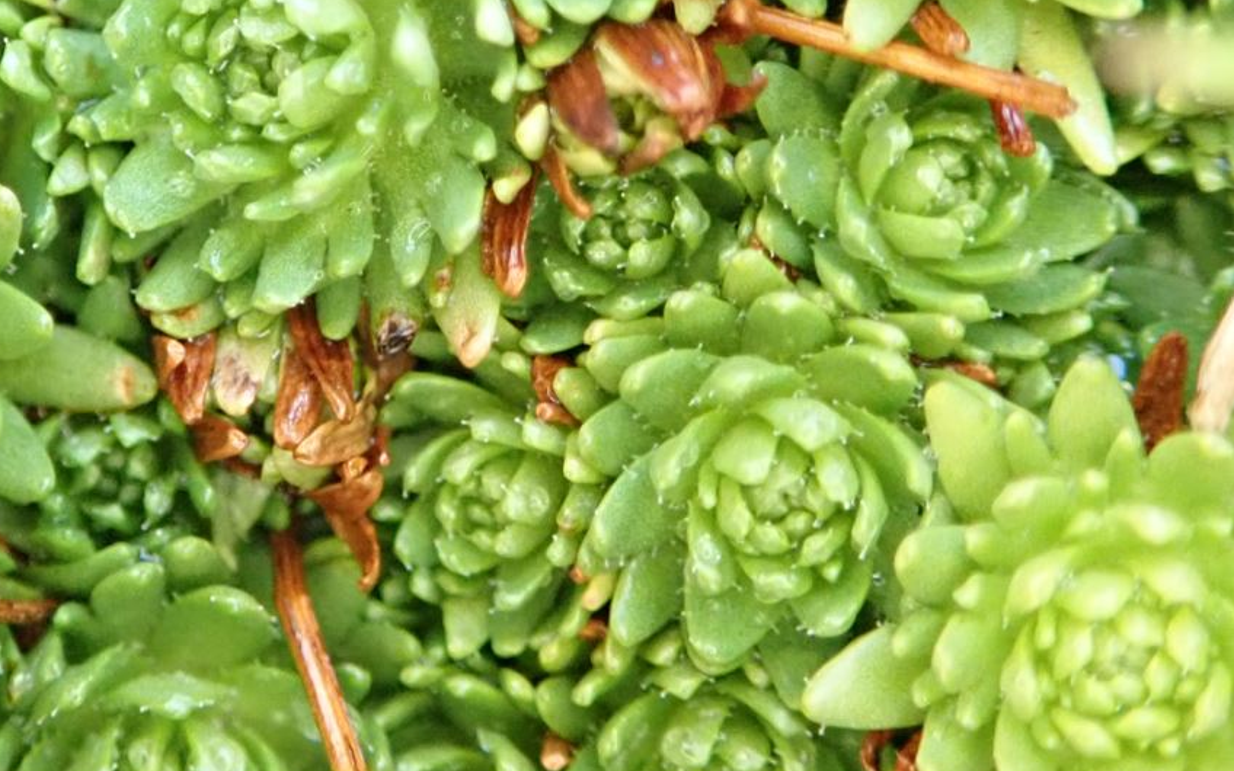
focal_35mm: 75
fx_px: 2522
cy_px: 154
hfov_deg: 27.2
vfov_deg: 17.2
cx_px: 338
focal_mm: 5.5
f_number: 2.3
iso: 800
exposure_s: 1/40
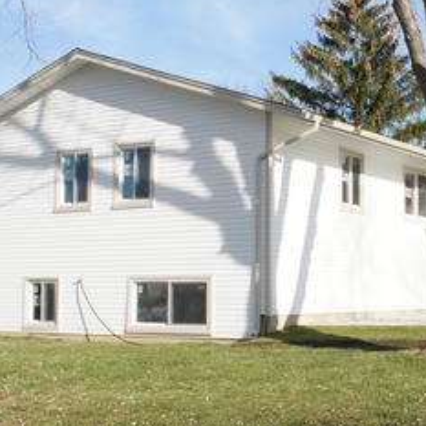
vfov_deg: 27.3
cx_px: 406
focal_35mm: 63
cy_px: 195
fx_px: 877
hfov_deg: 26.1
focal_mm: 18
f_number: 14
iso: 200
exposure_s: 1/125
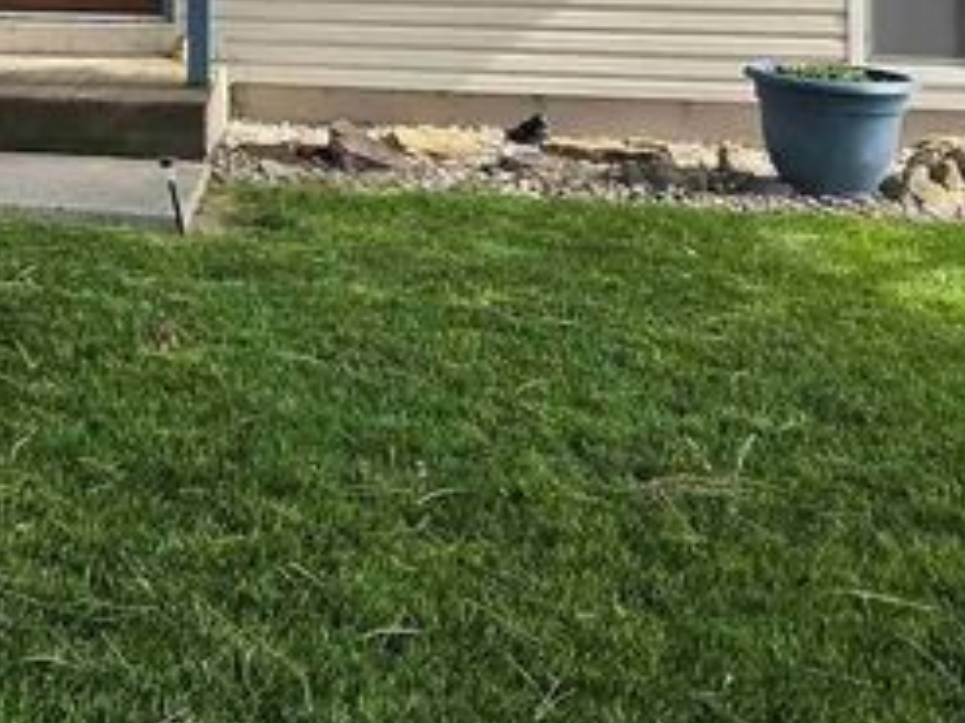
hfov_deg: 31.0
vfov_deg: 24.6
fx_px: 1505
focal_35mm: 54
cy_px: -133
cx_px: -141
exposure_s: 1/684
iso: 32
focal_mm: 2.2
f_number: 1.9
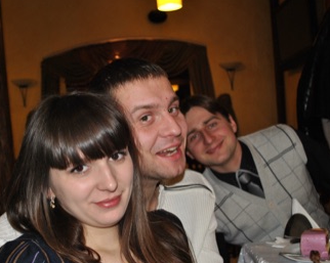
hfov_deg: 44.7
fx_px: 400
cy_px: 161
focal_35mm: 41
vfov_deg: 36.3
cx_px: 142
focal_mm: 18
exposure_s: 1/60
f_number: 3.5
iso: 200
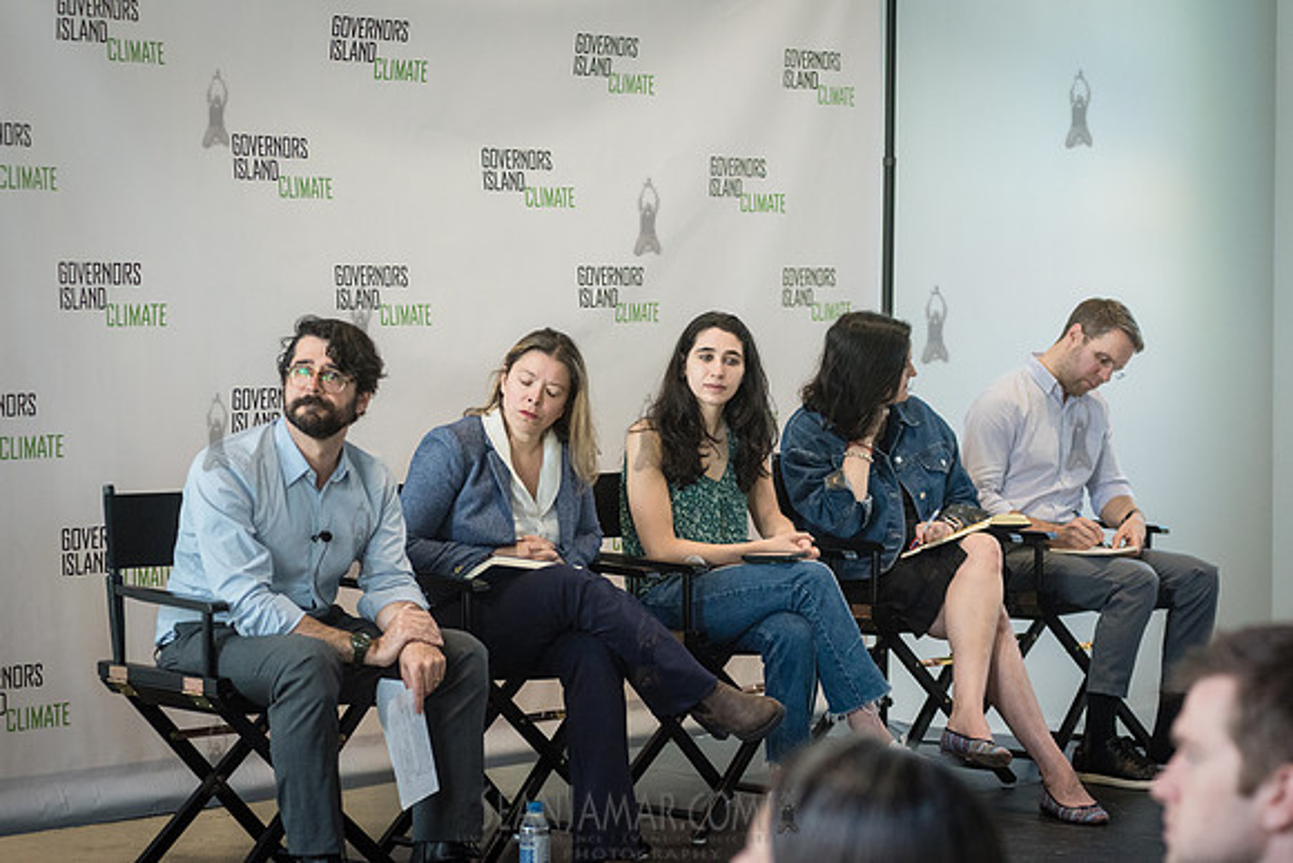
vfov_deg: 17.1
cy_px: 432
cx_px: 646
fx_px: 2874
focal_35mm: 80
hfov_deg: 25.4
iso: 4000
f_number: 4
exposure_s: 1/320
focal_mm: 80
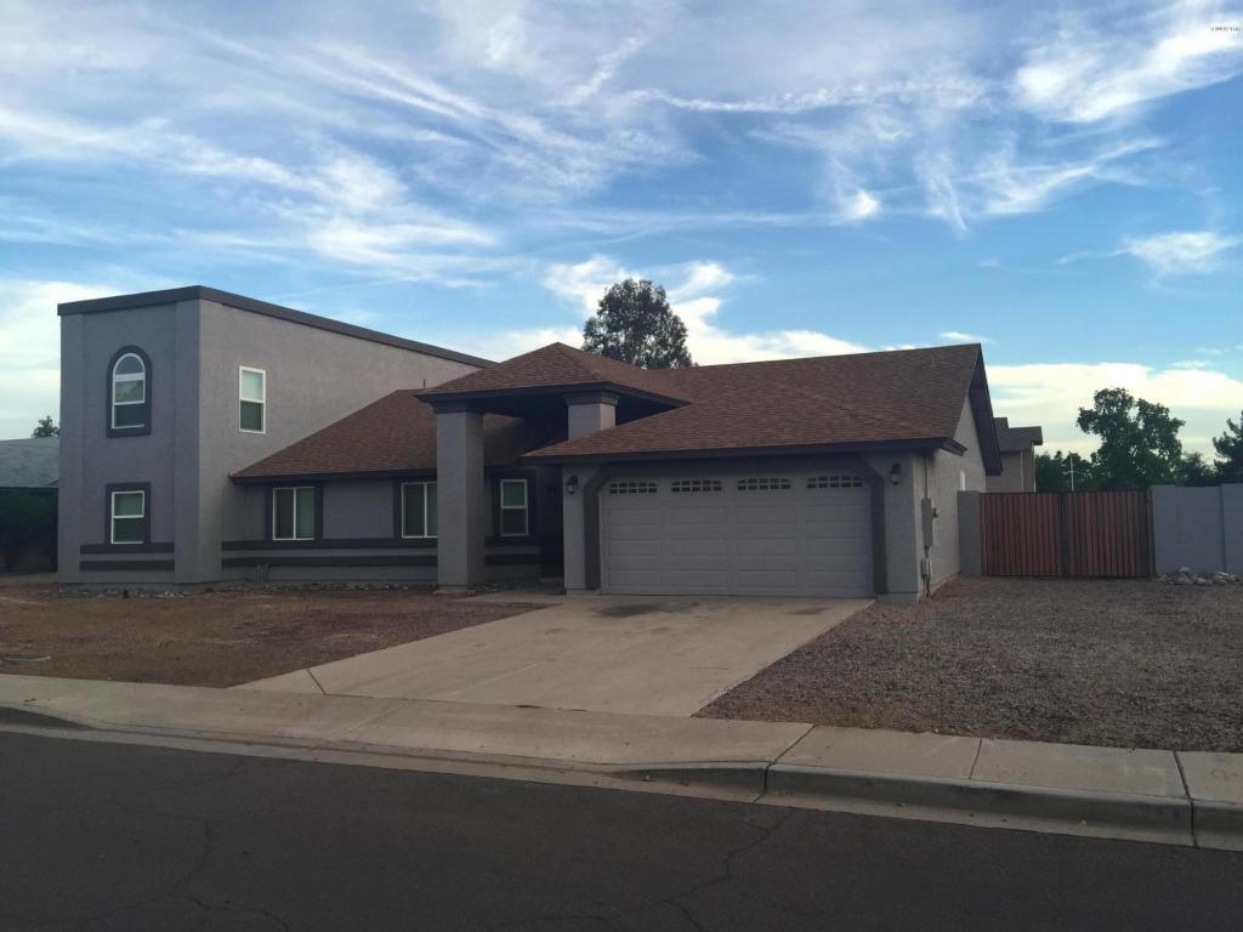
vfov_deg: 48.2
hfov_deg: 61.7
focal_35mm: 29
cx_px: 622
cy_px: 466
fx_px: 1041
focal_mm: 4.15
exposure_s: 1/258
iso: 32
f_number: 2.2
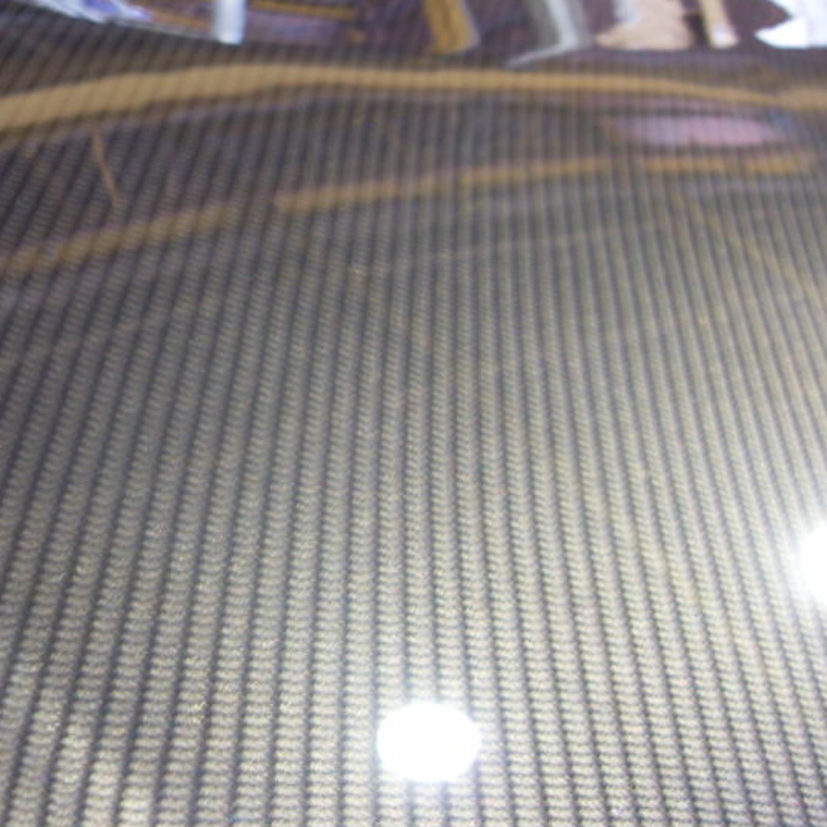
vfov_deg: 36.8
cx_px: 260
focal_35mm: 46
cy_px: 440
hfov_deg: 36.3
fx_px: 1243
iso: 200
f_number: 2.8
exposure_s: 1/6
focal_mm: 6.3
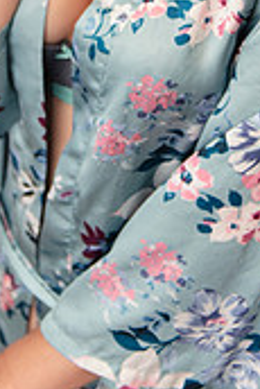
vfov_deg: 17.1
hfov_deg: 11.9
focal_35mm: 115
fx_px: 1243
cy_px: -52
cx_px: 72
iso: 200
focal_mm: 44
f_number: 2.8
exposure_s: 1/200
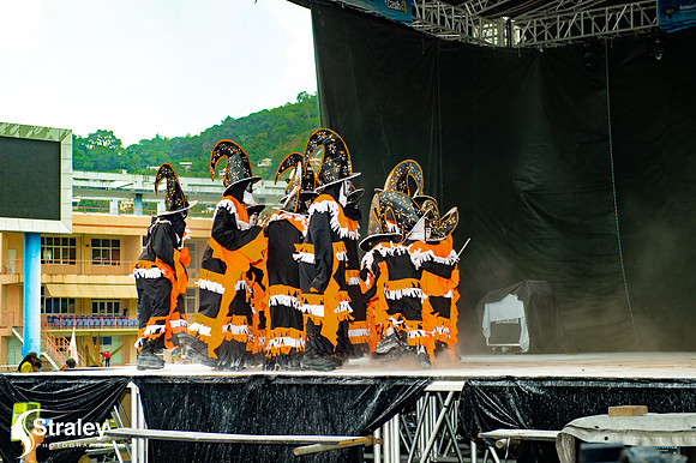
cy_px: 232
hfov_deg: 28.9
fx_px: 1353
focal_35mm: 70
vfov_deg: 19.4
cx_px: 348
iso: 125
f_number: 5
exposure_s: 1/250
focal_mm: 70
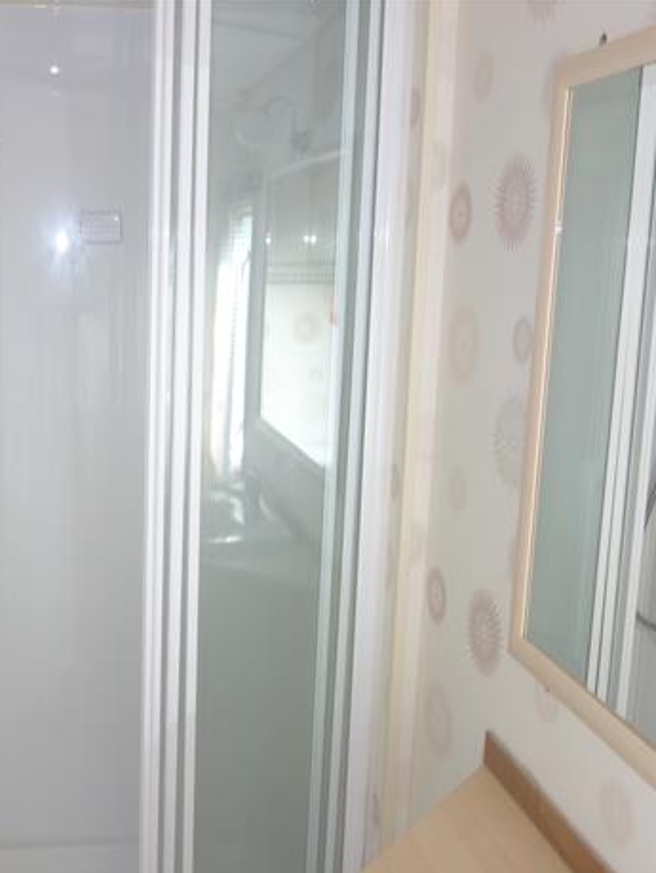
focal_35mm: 41
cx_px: 165
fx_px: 1035
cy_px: 436
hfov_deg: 34.5
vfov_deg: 45.7
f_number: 1.8
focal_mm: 10.4
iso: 125
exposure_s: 1/30
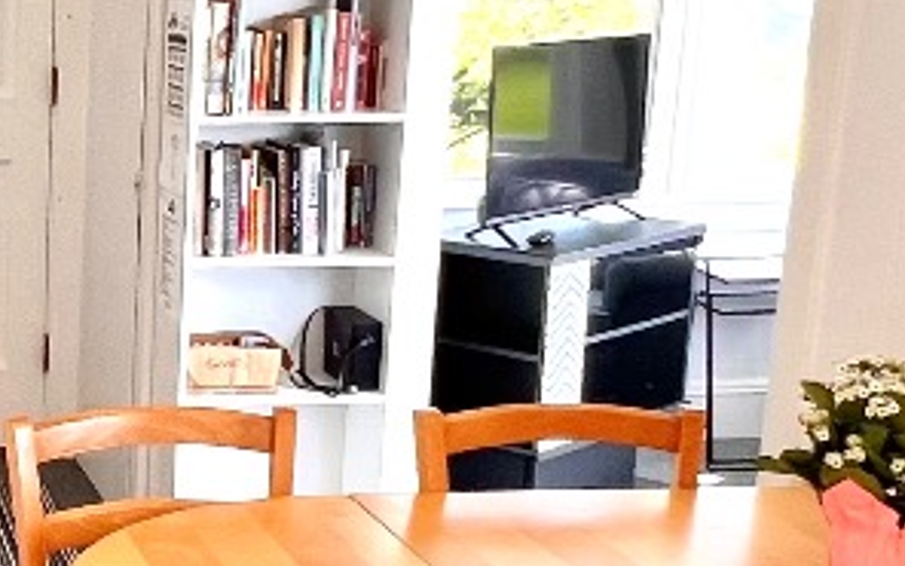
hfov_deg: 27.4
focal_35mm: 67
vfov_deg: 19.4
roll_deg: +1.3
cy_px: 343
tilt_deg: -13.2
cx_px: -147
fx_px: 1653
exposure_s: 1/120
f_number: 1.8
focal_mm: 1.57
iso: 80
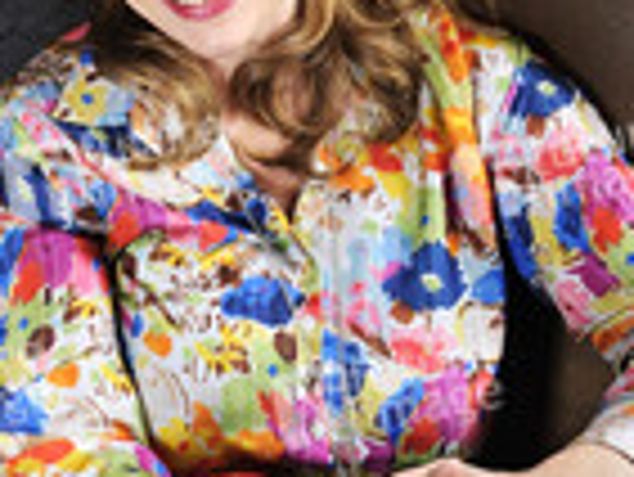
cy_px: 58
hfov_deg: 14.4
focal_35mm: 135
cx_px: -2
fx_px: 2475
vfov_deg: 10.9
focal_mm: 44
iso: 400
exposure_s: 1/50
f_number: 4
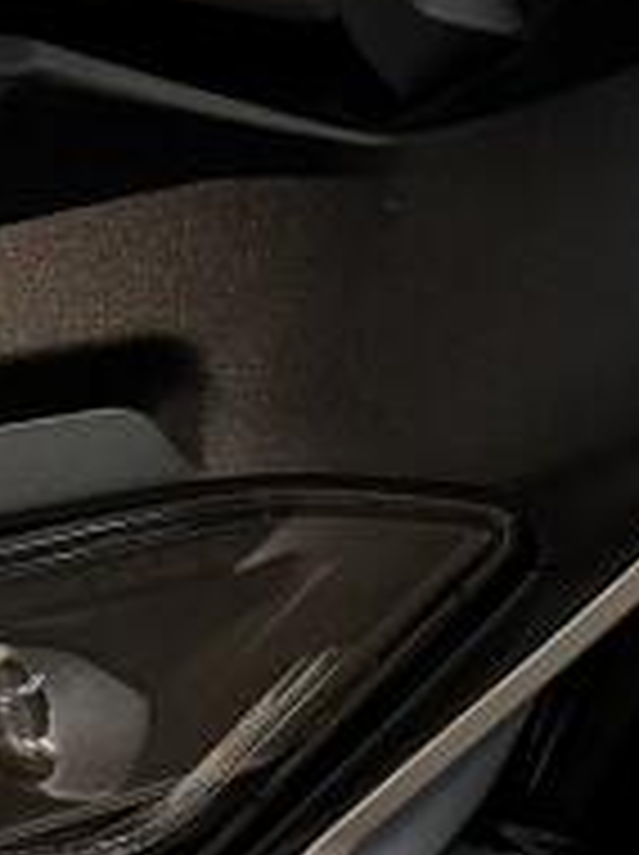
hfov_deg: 5.7
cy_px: 932
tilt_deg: -14.4
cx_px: 1386
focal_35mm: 253
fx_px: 6241
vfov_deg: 7.8
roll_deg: +2.8
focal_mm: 6.76
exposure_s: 1/60
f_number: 1.78
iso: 125
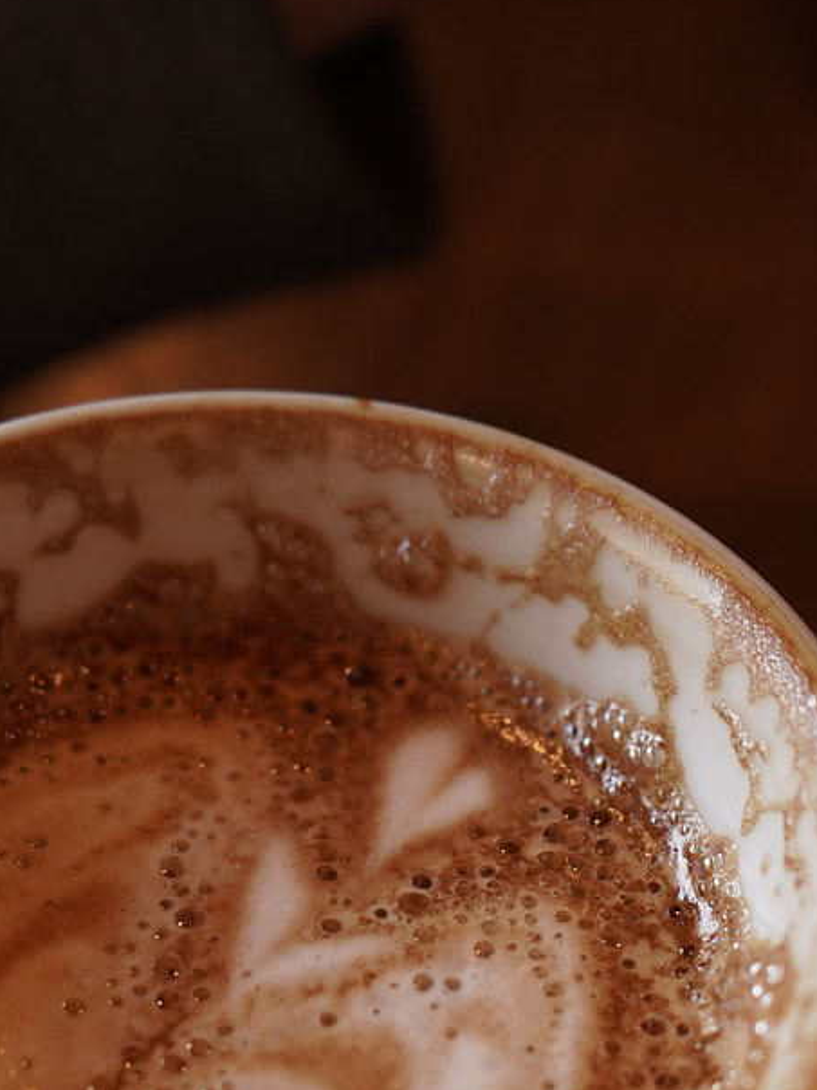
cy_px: 906
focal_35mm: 84
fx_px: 2643
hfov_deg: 17.5
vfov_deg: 22.9
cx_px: 308
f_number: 4
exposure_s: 1/50
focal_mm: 33
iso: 400
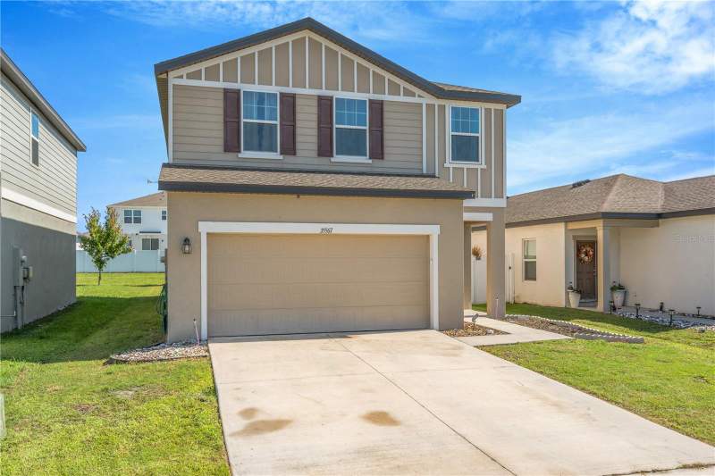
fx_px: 576
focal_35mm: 29
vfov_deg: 44.9
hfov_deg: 63.7
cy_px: 238
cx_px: 358
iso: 100
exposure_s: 1/90
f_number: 16
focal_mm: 29
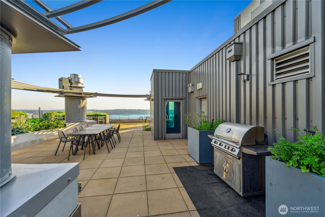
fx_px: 126
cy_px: 108
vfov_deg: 81.2
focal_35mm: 14
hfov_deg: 104.3
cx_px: 162
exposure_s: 1/400
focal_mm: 14
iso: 200
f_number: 8
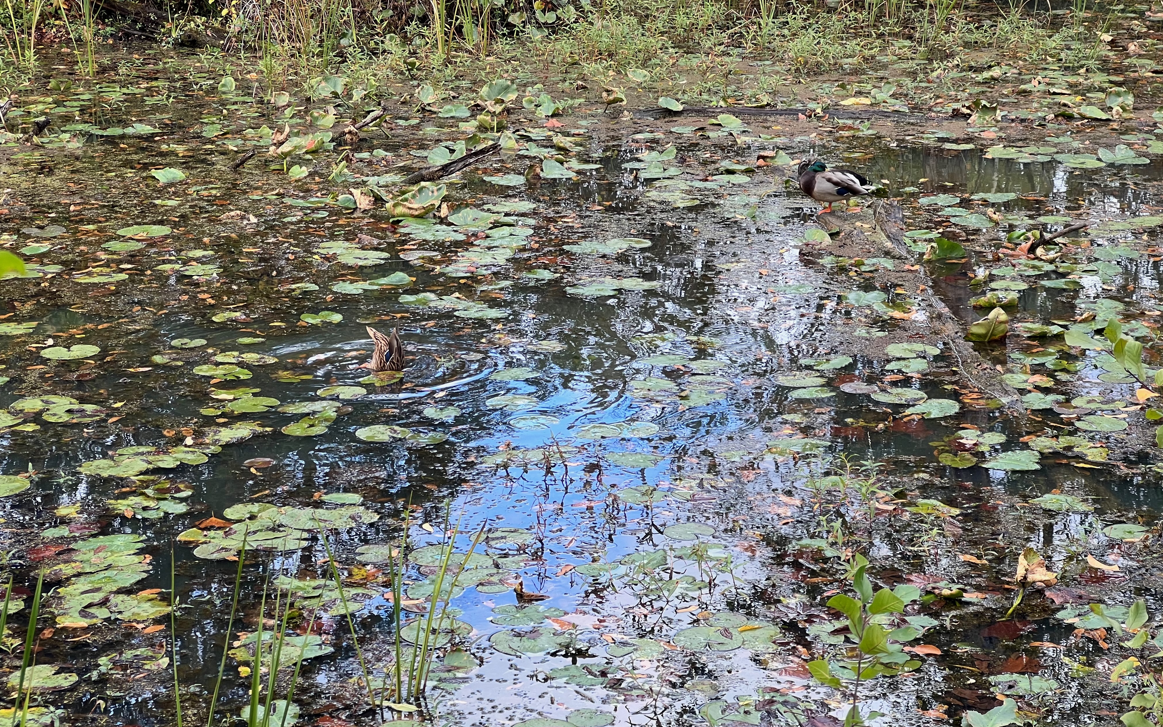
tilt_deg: -14.5
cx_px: 582
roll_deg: +1.5
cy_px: 347
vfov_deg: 15.9
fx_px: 2599
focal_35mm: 82
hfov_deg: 25.2
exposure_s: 1/99
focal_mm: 9
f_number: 2.8
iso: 40
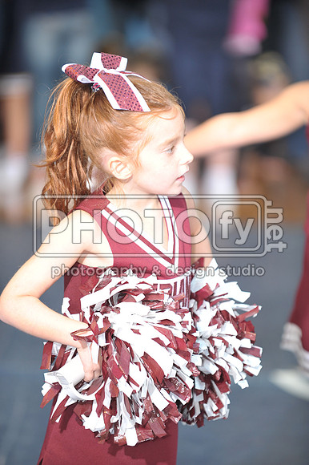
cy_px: 232
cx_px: 154
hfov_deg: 6.9
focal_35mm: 200
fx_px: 2578
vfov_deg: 10.3
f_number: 2.8
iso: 500
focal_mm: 200
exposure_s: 1/125
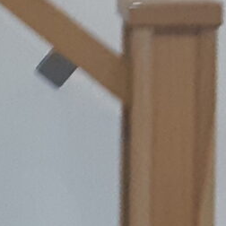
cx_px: -434
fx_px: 1721
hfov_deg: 6.8
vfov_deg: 7.5
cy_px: 6
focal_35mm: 233
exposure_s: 1/33
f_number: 1.7
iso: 250
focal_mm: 3.93
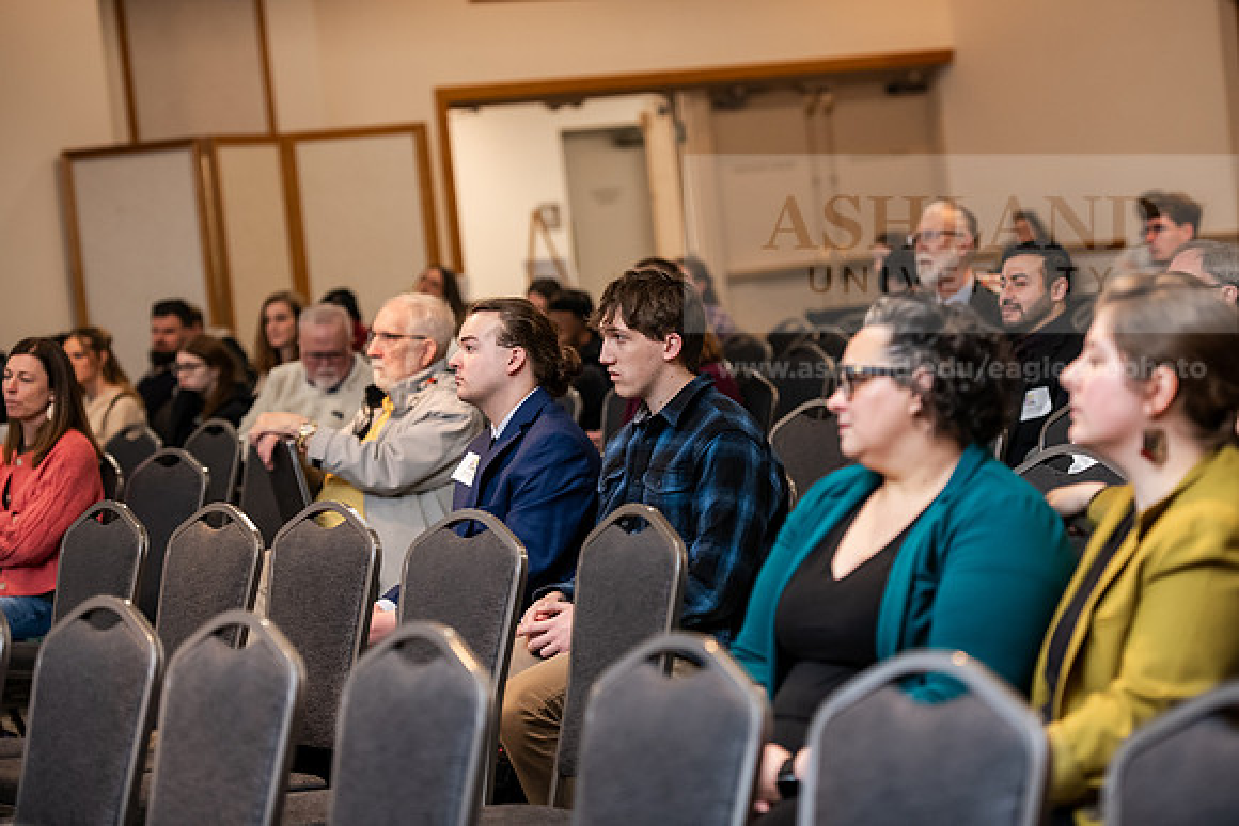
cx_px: 620
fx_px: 3614
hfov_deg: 19.5
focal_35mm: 105
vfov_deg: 13.0
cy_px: 413
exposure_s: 1/200
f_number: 3.2
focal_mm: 105
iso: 2000
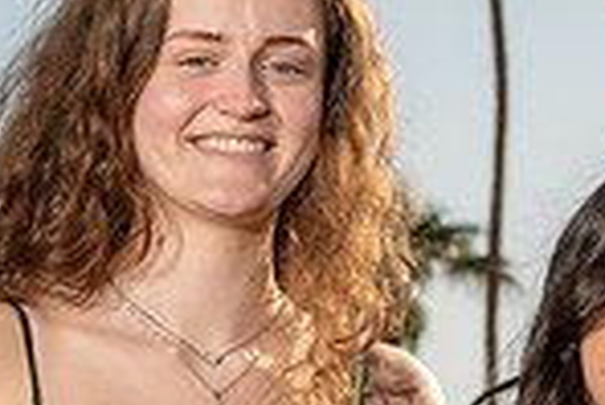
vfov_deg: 4.2
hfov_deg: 6.3
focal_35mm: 327
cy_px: 201
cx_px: 710
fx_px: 5501
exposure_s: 1/200
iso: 50
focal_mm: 70
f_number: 8
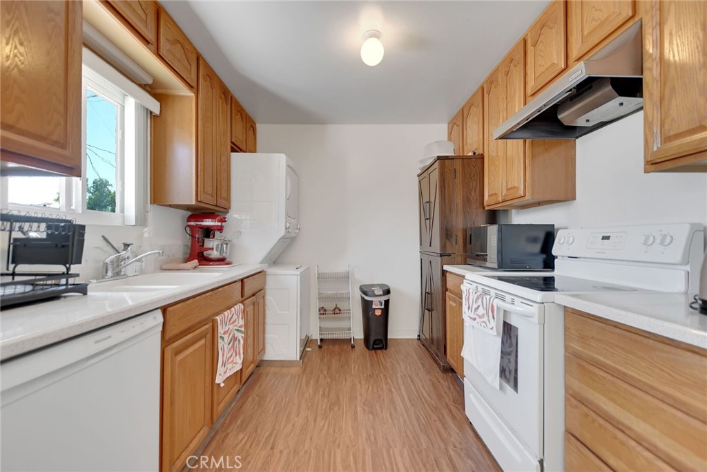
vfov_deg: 77.3
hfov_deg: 100.4
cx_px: 354
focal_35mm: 15
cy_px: 236
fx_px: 295
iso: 800
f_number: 4
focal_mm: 10
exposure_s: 1/60
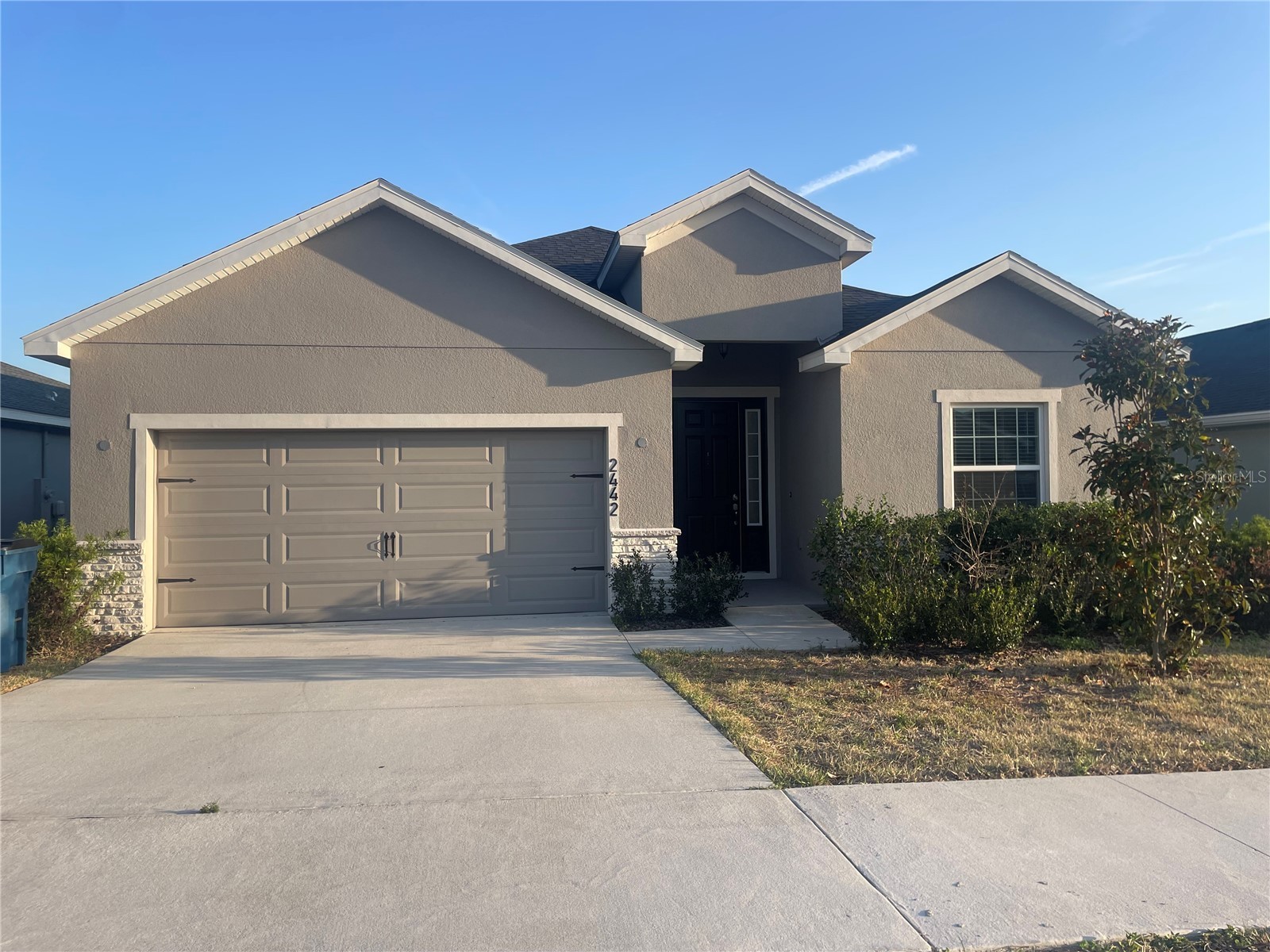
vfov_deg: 53.1
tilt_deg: +1.1
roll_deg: +1.0
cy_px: 476
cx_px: 635
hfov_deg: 67.3
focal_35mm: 26
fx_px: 954
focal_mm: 4.2
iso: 32
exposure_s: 1/1553
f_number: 1.6
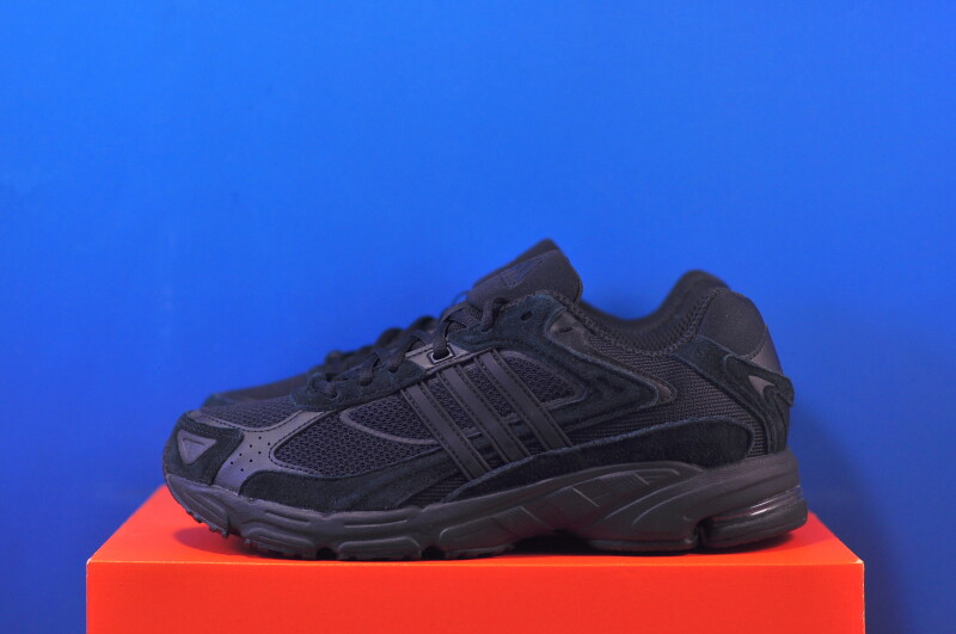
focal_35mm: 75
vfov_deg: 18.1
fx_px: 1989
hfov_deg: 27.0
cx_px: 478
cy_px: 317
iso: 250
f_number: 2.5
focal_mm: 50
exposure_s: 1/320
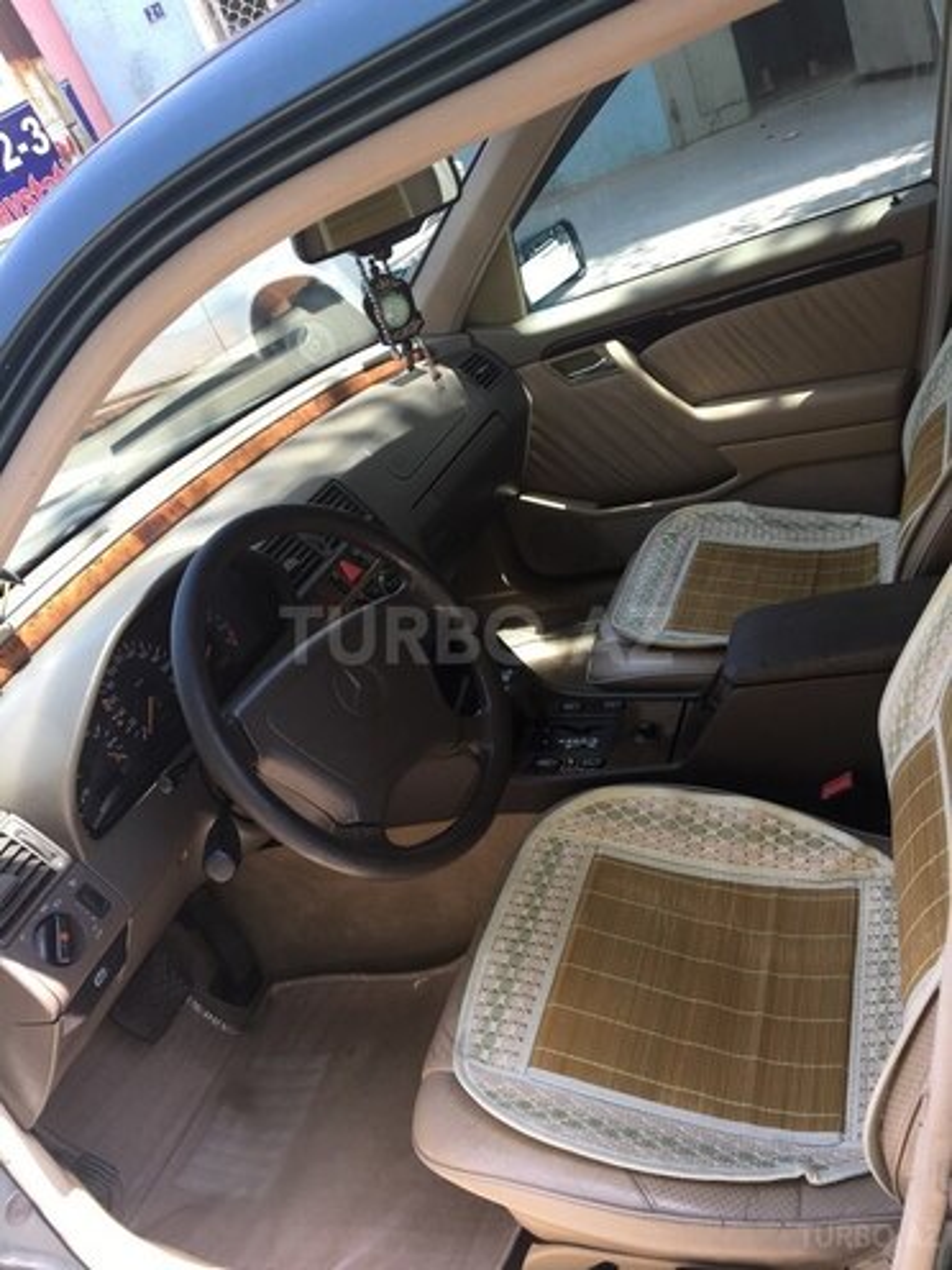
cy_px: 635
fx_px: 1063
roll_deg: +23.3
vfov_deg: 61.7
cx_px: 476
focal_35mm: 29
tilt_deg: -25.5
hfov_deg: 48.2
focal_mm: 4.15
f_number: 2.2
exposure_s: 1/124
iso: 25
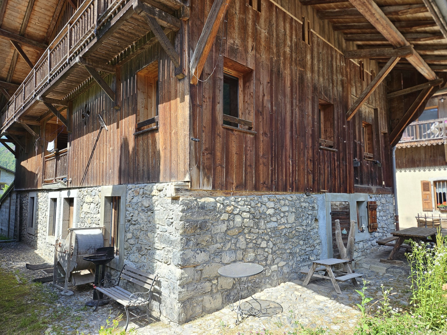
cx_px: 224
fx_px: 297
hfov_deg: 73.9
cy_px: 168
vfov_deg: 58.9
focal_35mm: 23
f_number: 1.8
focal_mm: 5.4
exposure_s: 1/446
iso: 25
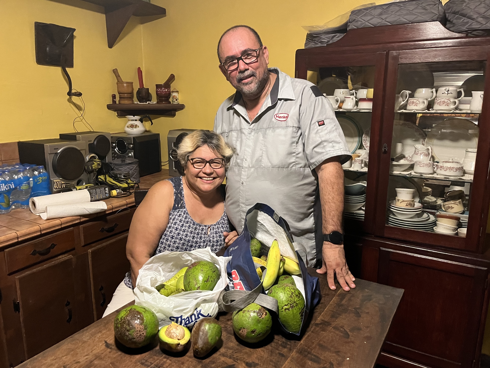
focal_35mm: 26
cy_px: 184
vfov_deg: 53.1
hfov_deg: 67.3
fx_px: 368
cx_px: 245
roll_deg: -0.2
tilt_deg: -11.4
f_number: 1.6
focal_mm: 5.1
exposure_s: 1/29
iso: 640
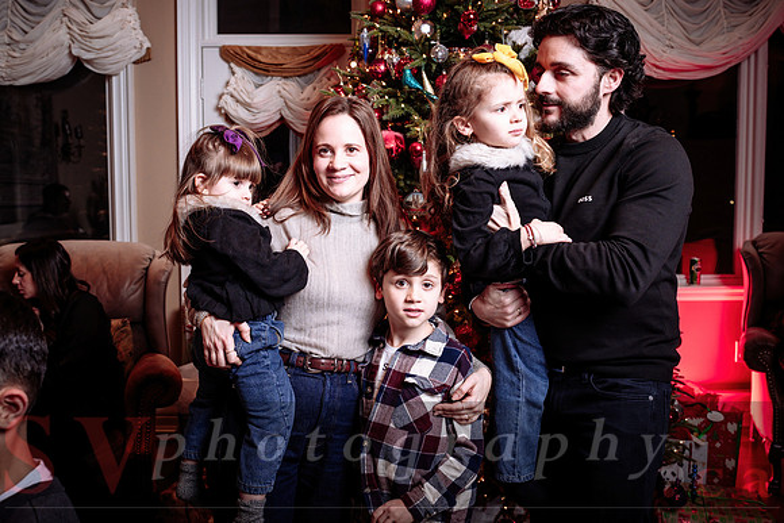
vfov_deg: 42.1
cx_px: 352
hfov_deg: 59.9
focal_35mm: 31
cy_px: 249
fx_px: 679
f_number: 4.5
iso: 500
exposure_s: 1/200
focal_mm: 28
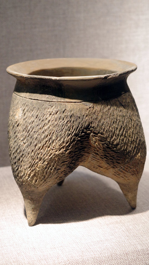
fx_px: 295
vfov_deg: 48.4
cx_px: 78
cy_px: 133
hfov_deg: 28.3
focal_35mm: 42
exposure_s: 1/40
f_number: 2.8
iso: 1000
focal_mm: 26
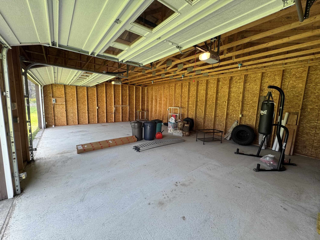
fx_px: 129
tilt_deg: -7.4
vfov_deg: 85.7
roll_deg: -2.0
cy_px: 120
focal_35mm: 14
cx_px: 160
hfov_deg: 102.1
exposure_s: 1/99
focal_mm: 2.22
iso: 125
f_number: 2.2
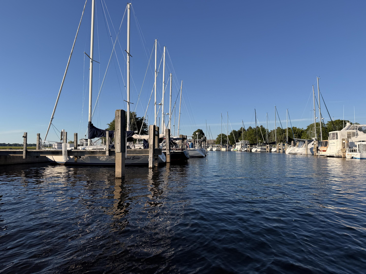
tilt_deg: +1.3
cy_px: 137
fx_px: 254
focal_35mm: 24
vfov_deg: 56.8
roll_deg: +0.0
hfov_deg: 71.6
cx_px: 183
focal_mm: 6.76
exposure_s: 1/6711
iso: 80
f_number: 1.78
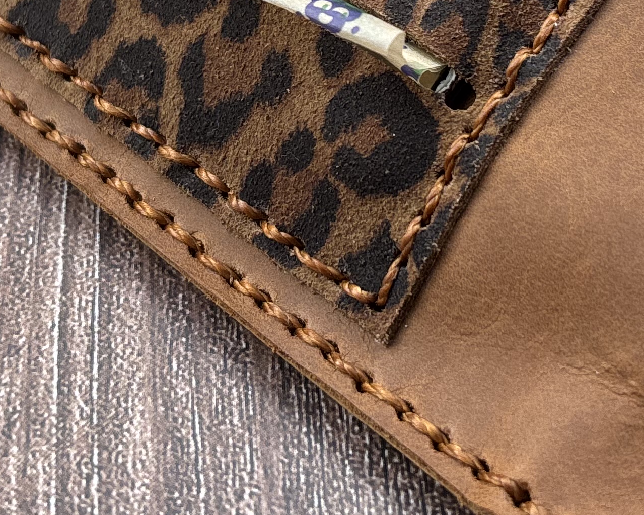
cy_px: -32
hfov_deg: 23.8
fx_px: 1525
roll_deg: -3.9
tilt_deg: -42.0
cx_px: 399
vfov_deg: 18.5
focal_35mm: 80
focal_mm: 5.96
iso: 50
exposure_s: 1/419
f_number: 1.6
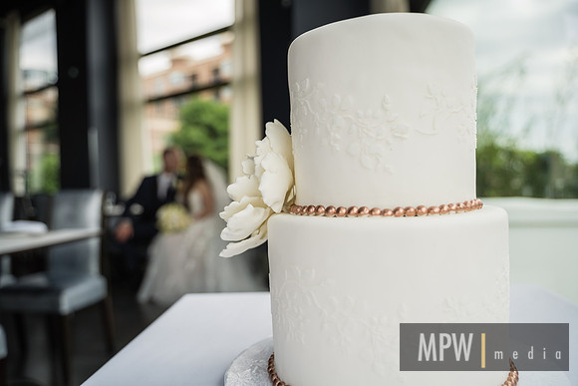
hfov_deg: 65.5
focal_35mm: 28
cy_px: 193
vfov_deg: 46.4
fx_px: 450
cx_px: 289
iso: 100
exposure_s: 1/250
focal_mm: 28
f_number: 3.2
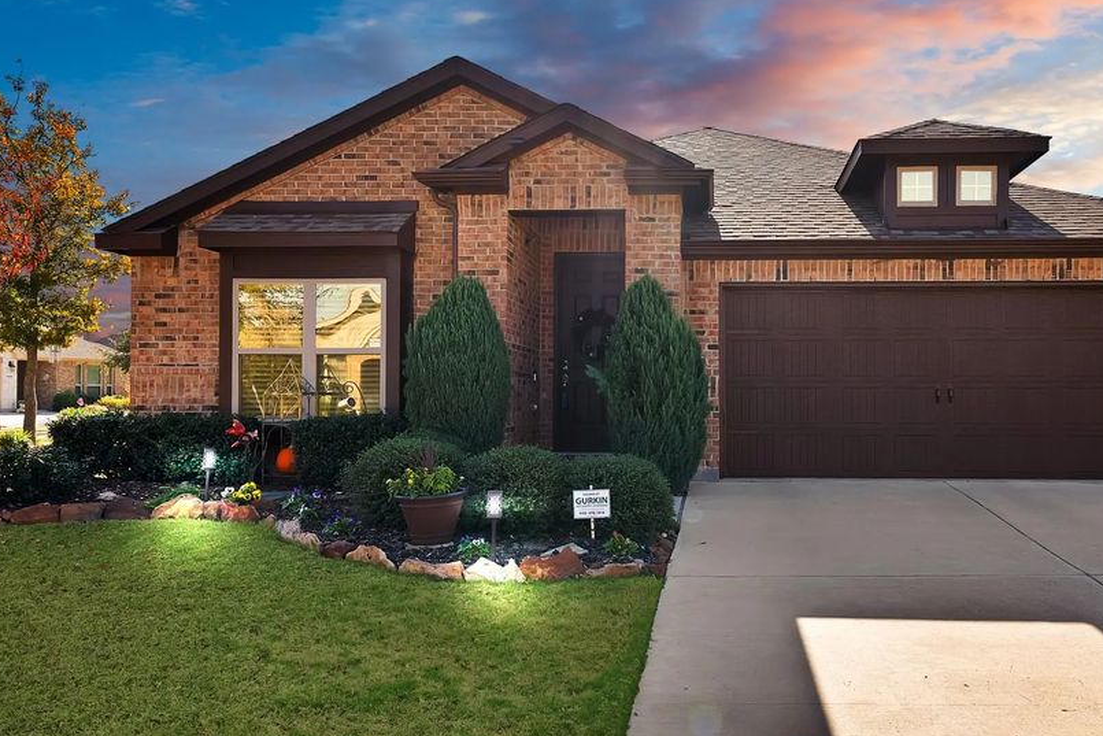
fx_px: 858
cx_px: 680
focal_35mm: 28
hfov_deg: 64.6
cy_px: 384
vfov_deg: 46.4
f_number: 9
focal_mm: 22
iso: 640
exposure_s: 1/125
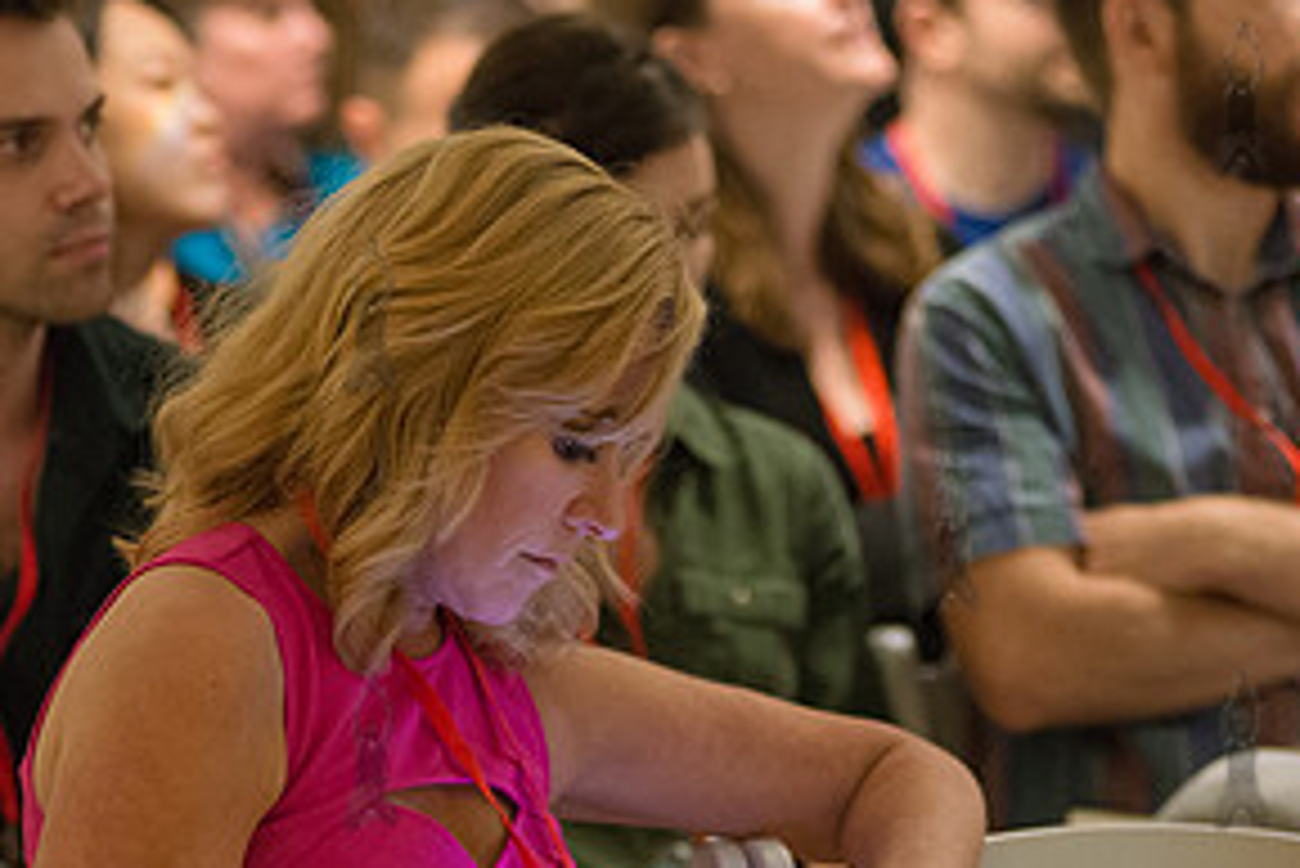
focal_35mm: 225
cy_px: 749
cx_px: 369
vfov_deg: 6.1
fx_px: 8129
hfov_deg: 9.1
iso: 4000
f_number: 2.8
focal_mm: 112
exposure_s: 1/200
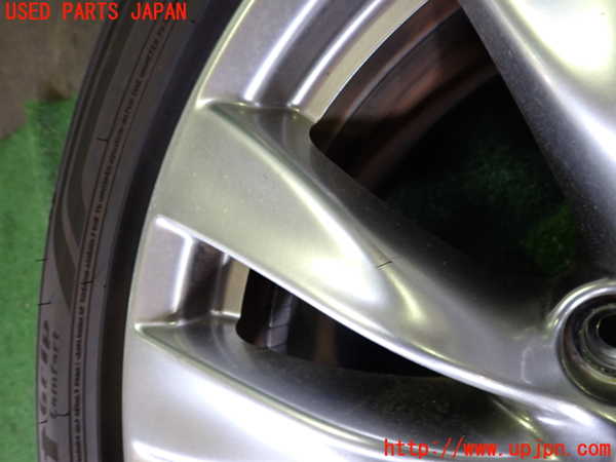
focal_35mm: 25
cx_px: 308
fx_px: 445
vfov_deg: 54.9
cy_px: 231
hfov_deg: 69.4
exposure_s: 1/30
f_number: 2
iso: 250
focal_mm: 4.5
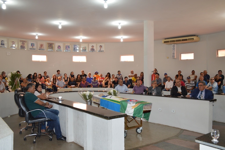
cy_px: 75
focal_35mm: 33
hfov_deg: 57.3
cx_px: 112
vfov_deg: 39.9
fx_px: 206
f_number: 4.5
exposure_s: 1/80
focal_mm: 22
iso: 400
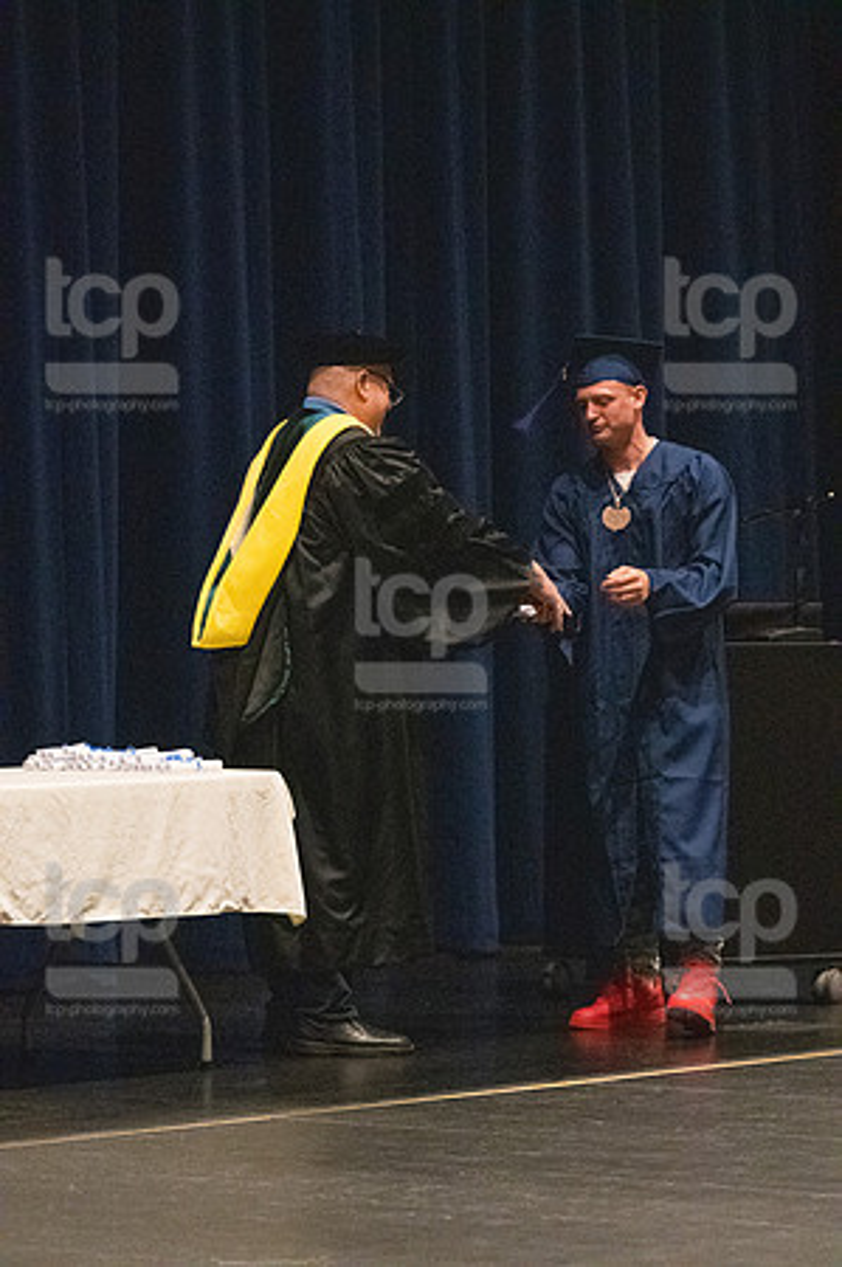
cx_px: 421
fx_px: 6575
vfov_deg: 11.0
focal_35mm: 187
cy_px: 634
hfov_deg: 7.3
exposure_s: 1/400
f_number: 3.2
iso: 10000
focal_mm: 125
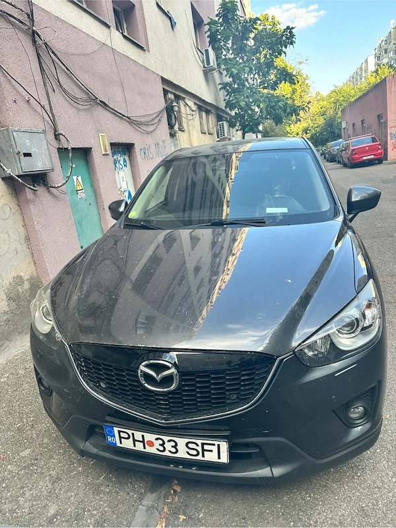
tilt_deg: -15.8
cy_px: 264
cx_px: 198
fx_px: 366
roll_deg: +8.5
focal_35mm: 24
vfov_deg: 71.6
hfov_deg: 56.8
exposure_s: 1/360
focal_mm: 6.86
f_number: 1.78
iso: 80
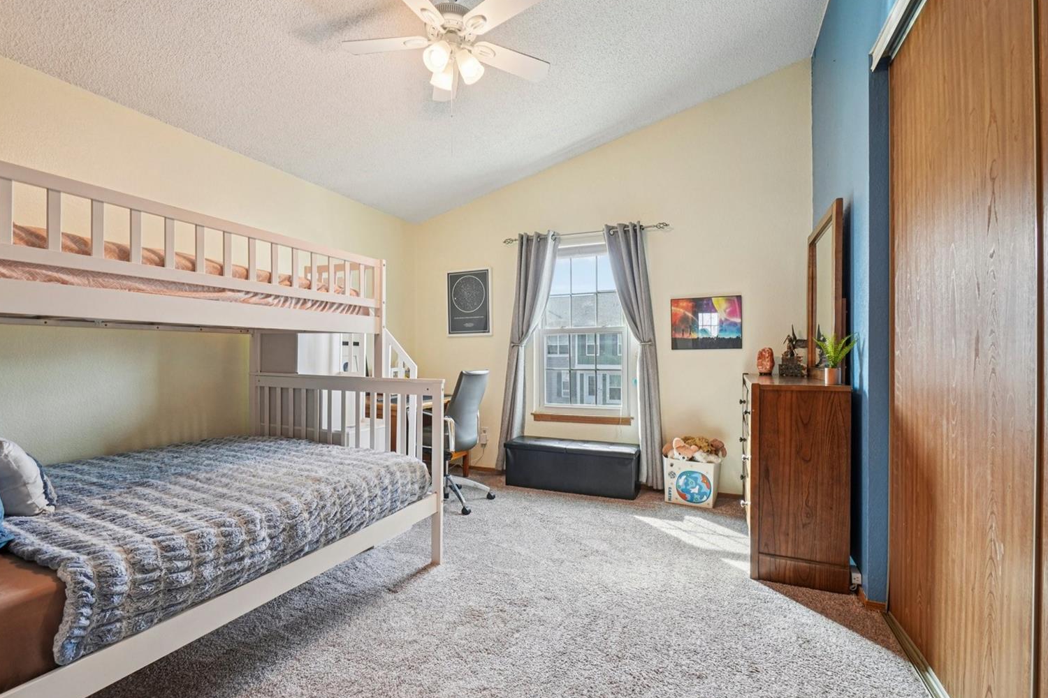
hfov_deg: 96.7
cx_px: 507
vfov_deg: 73.7
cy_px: 363
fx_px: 466
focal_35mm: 16
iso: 400
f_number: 8
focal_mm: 10
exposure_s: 1/25
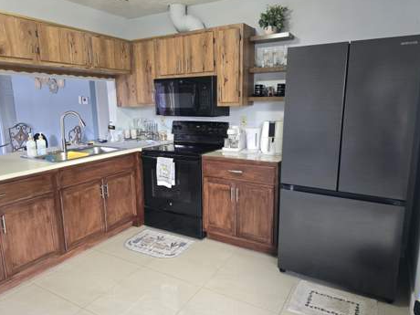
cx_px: 210
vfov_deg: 56.8
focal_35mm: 24
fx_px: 291
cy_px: 158
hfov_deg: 71.6
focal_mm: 6.3
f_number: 1.7
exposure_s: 1/120
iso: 1000
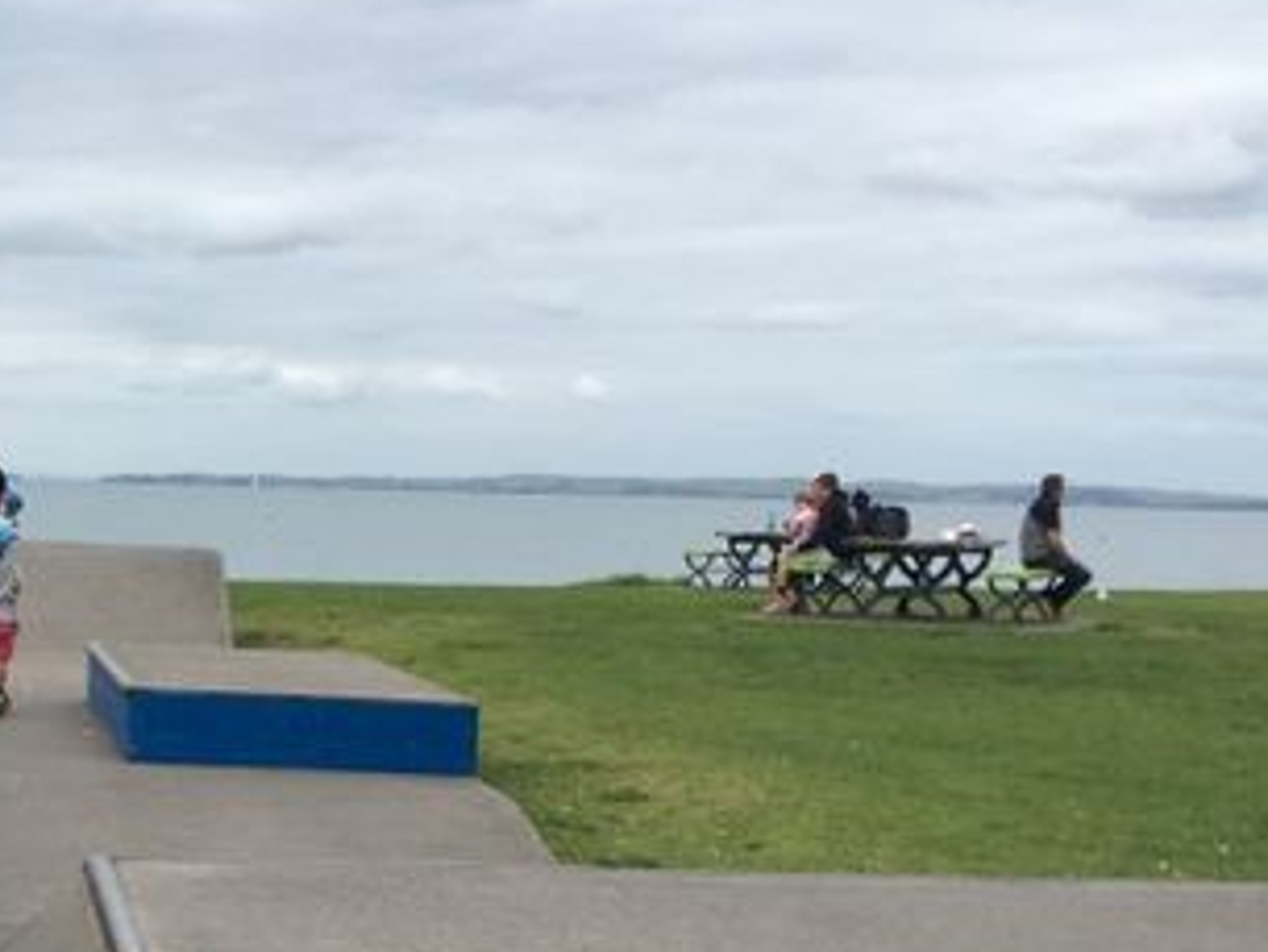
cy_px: 856
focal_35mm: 76
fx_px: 2785
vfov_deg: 19.1
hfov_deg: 24.3
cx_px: -50
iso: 25
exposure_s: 1/1115
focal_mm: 4.15
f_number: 2.2
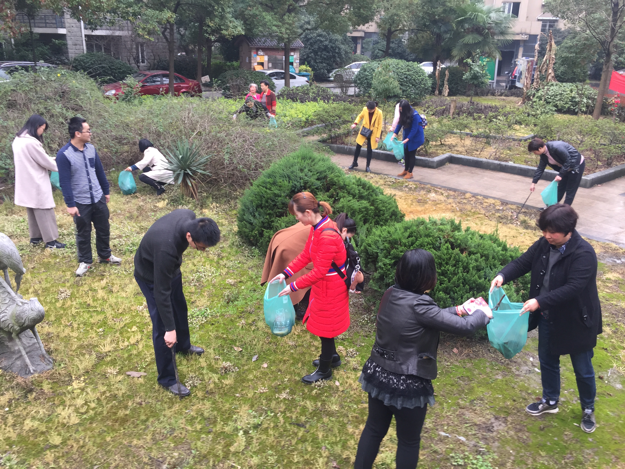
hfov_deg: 61.7
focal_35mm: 29
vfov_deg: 48.2
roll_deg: -1.8
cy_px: 234
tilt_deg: -19.2
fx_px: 524
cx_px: 312
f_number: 2.2
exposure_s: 1/100
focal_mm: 4.15
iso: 50
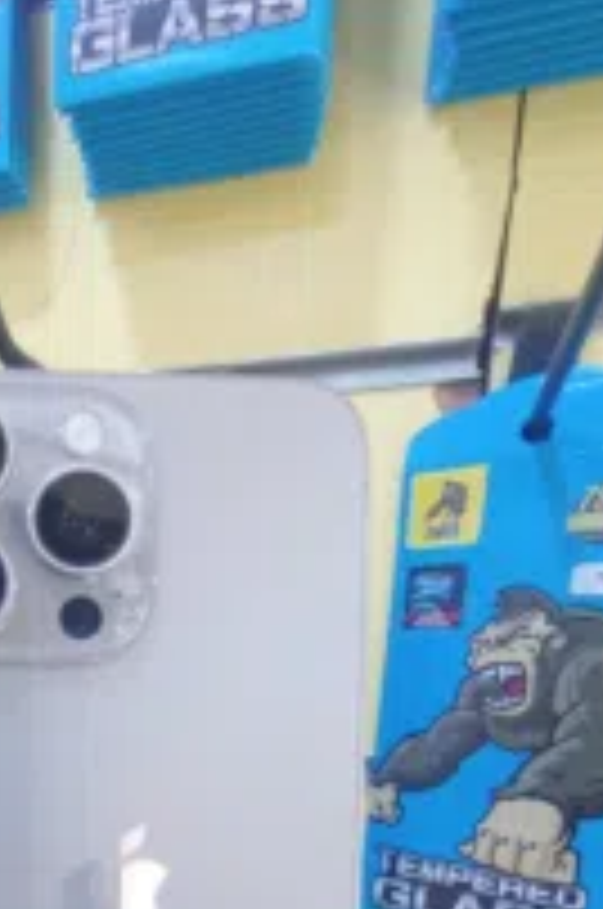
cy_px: 842
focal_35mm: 33
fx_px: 832
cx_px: 54
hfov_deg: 37.1
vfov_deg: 50.0
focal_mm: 1.65
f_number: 2.2
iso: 160
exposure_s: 1/50
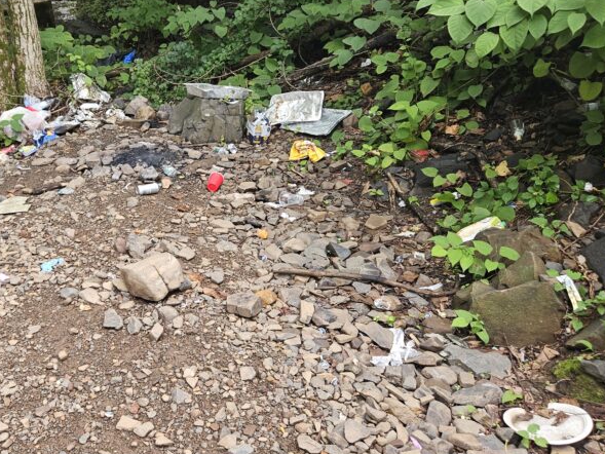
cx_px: 173
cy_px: 136
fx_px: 699
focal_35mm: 40
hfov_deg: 45.6
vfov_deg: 35.5
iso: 40
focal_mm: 5.4
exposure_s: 1/180
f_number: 1.8
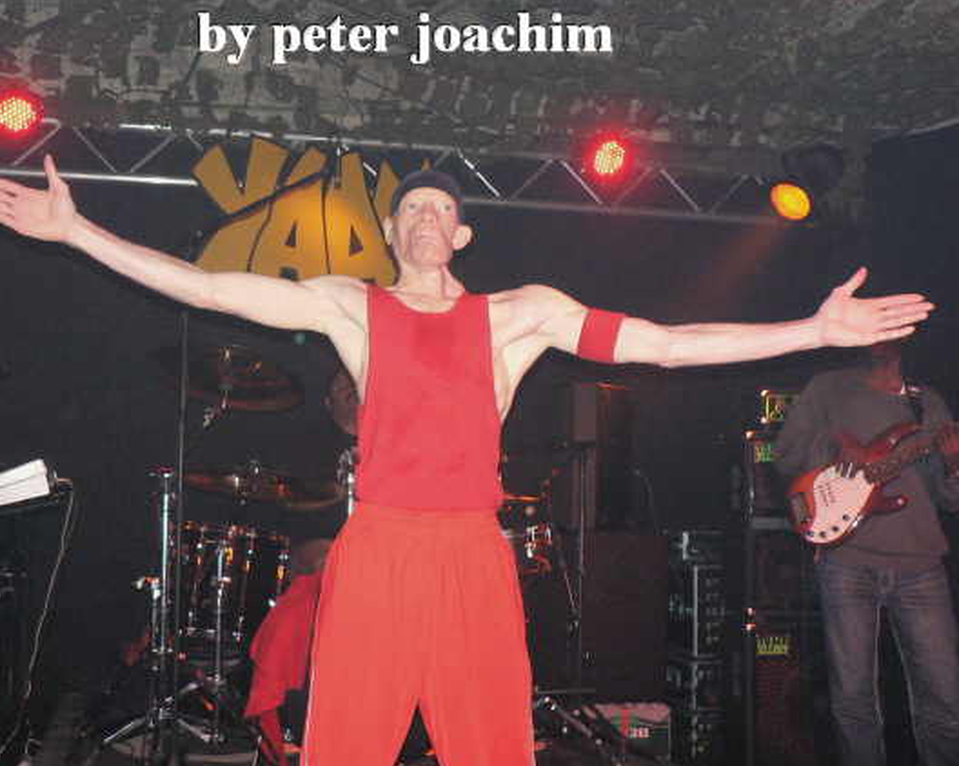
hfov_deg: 42.0
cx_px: 456
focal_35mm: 44
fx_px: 1248
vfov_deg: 34.1
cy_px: 384
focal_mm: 7.1
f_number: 2.8
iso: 400
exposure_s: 1/60
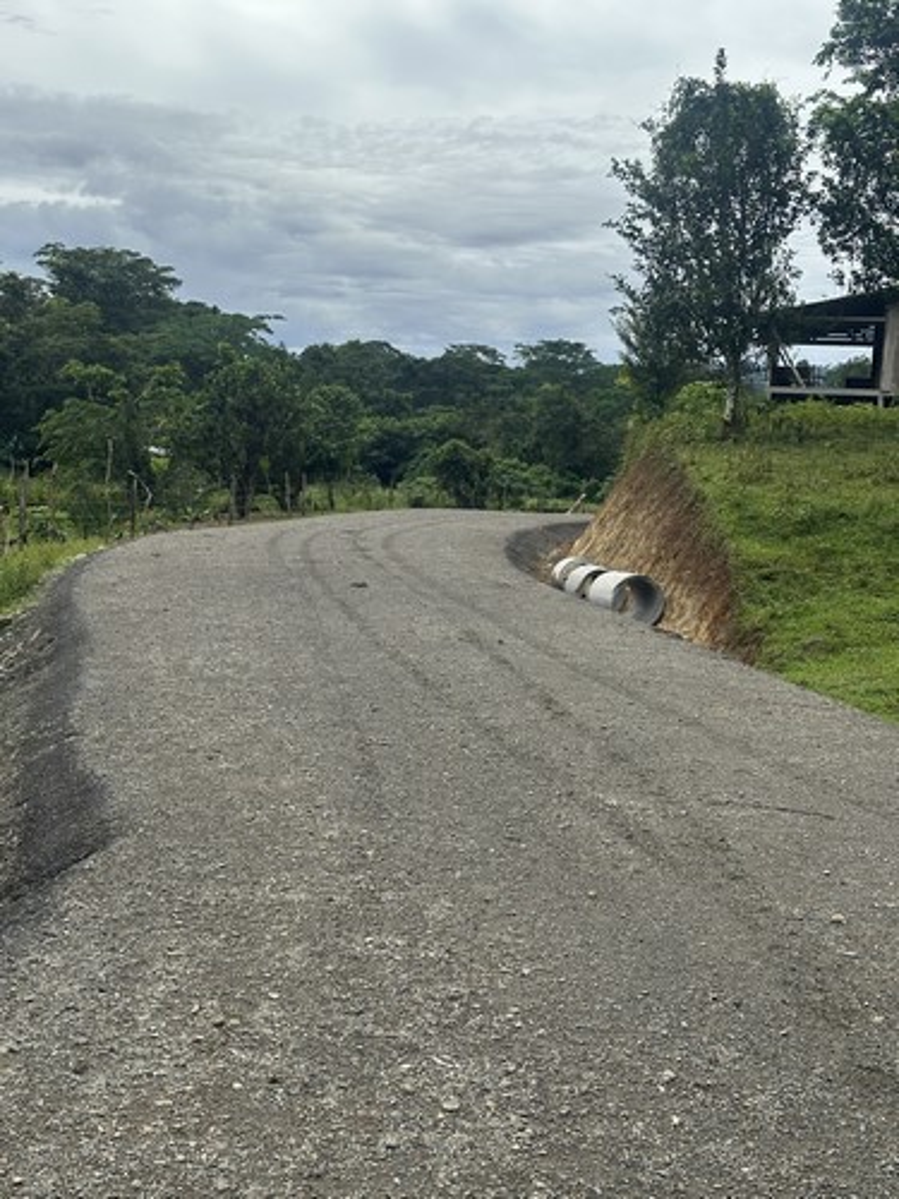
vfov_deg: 39.7
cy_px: 600
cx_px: 450
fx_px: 1662
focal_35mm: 48
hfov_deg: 30.3
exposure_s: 1/3731
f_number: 1.78
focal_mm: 6.86
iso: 64
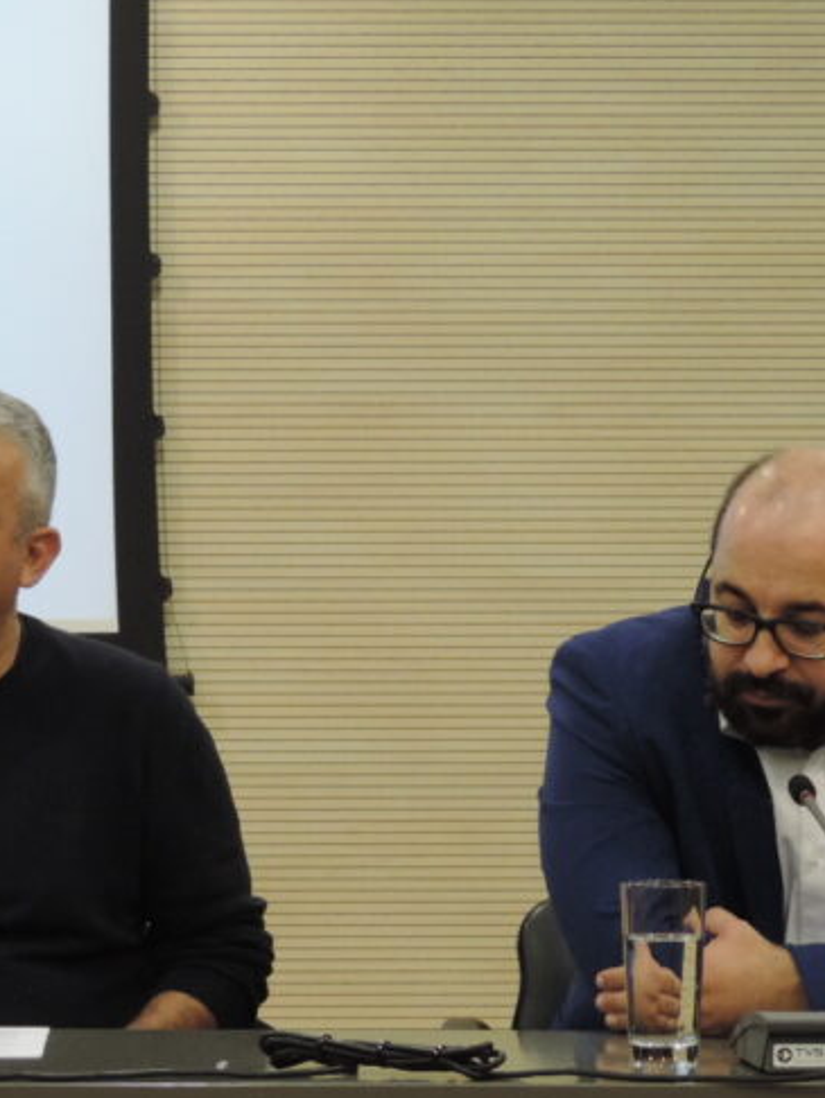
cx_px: 212
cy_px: 660
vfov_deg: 12.5
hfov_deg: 9.4
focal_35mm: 158
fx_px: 5016
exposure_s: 1/25
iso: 400
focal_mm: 13.3
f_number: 3.9
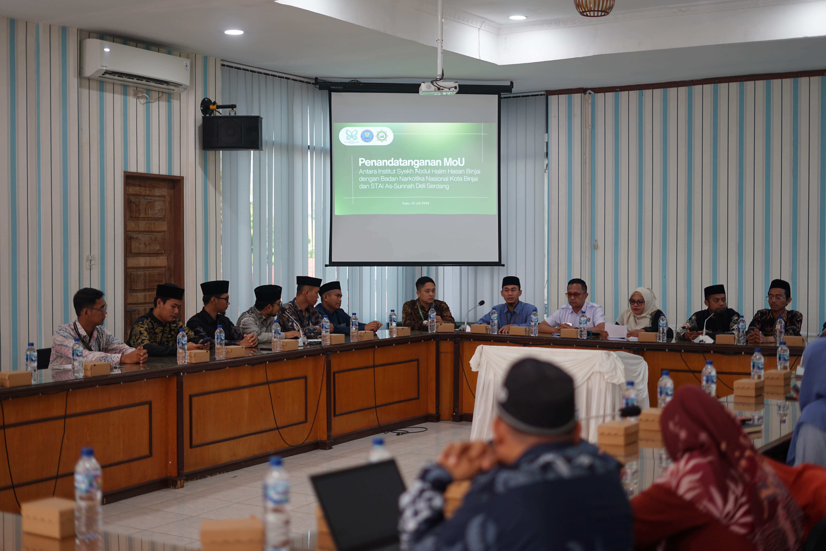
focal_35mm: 50
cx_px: 413
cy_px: 276
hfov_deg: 39.6
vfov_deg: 27.0
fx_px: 1147
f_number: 2
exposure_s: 1/160
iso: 160
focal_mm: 50
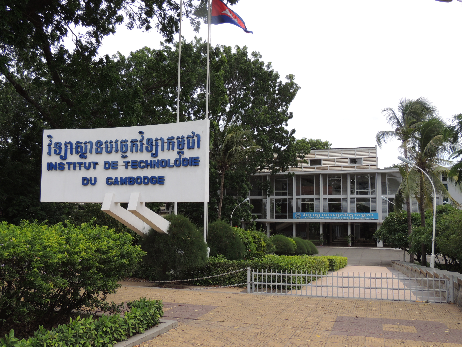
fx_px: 440
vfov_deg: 42.9
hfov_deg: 55.4
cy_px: 174
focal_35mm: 33
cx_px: 231
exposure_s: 1/800
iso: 100
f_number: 3.2
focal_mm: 5.8
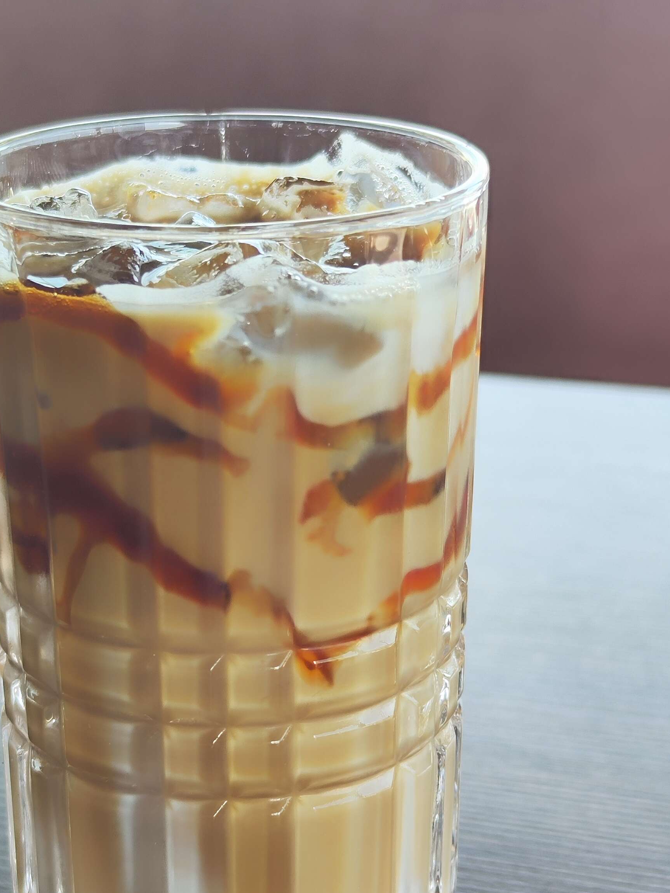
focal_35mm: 40
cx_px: 256
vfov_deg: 46.3
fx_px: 1032
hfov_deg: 35.8
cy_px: 575
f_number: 1.69
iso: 63
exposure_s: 1/120
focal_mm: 7.01
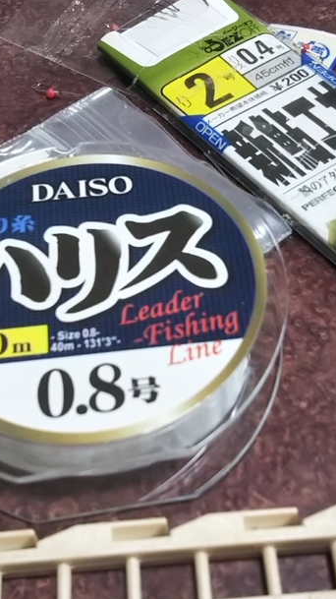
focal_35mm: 55
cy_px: 352
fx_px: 872
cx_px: 173
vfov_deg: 37.7
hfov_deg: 21.8
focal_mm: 4
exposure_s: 1/30
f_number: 2.2
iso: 80
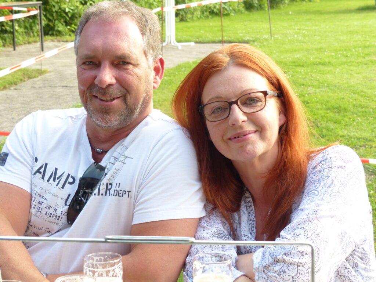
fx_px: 869
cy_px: 141
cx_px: 188
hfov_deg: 24.4
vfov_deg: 18.4
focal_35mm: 80
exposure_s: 1/125
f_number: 3.2
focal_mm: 13.5
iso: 100
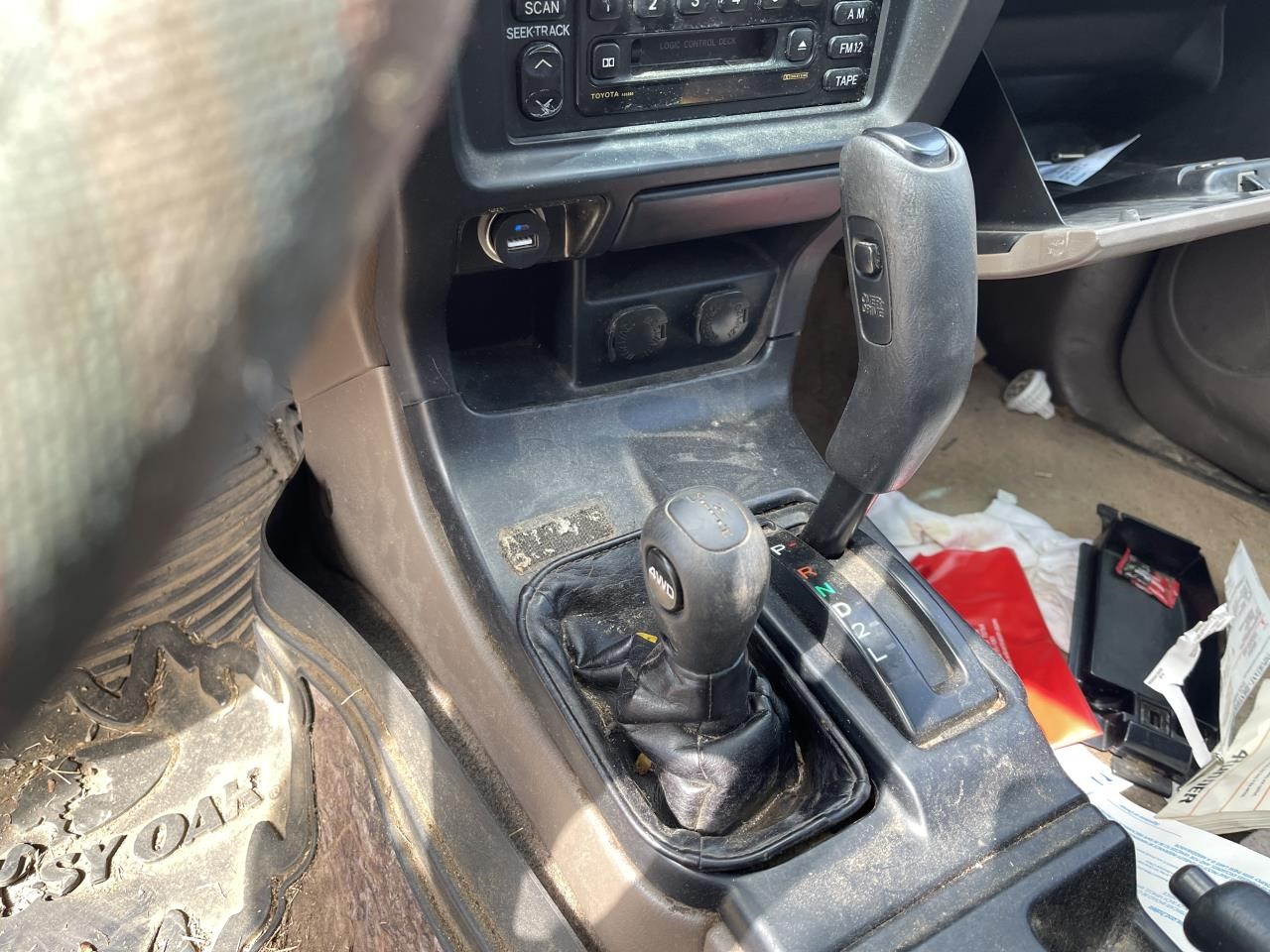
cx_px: 635
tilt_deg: -43.4
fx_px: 917
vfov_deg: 54.9
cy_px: 476
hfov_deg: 69.4
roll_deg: -1.0
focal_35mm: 25
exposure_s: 1/121
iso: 80
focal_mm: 5.1
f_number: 1.6
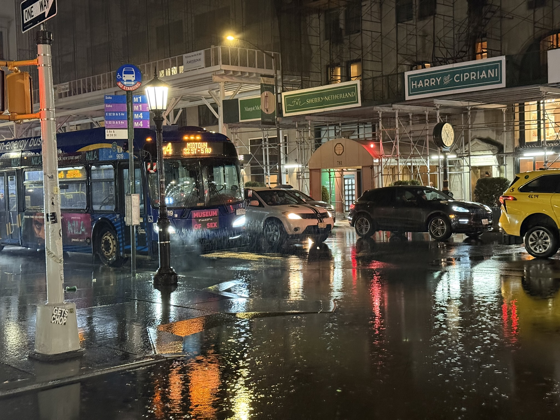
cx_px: 280
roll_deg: +2.2
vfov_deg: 30.3
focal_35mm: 48
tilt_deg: -1.4
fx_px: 777
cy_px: 210
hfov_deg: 39.7
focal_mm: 6.76
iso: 640
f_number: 1.78
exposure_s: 1/30
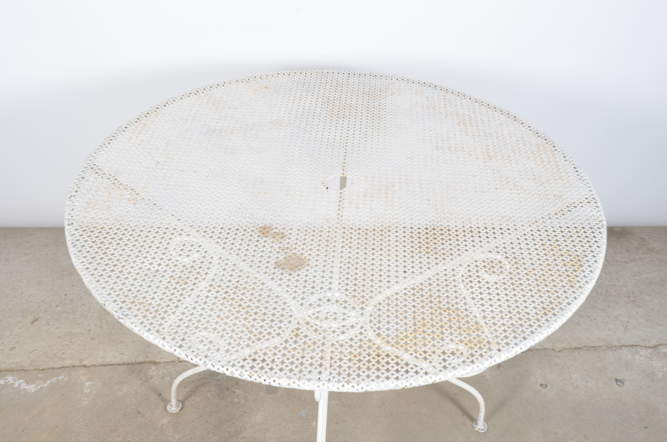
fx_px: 666
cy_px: 221
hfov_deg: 53.2
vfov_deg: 36.7
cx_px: 334
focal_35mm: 36
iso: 100
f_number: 11
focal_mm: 24
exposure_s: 1/125
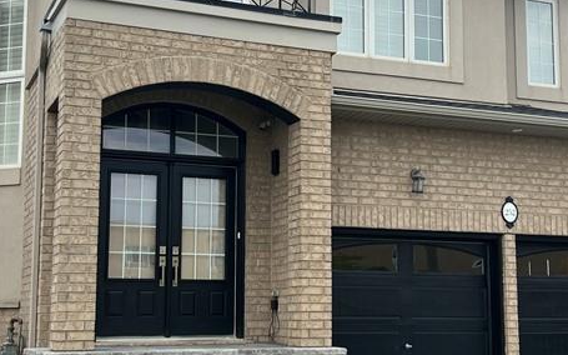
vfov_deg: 20.9
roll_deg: -0.3
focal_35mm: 62
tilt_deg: +8.6
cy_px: 176
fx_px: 959
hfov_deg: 33.0
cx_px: 292
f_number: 1.5
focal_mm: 5.7
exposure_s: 1/1575
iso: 50
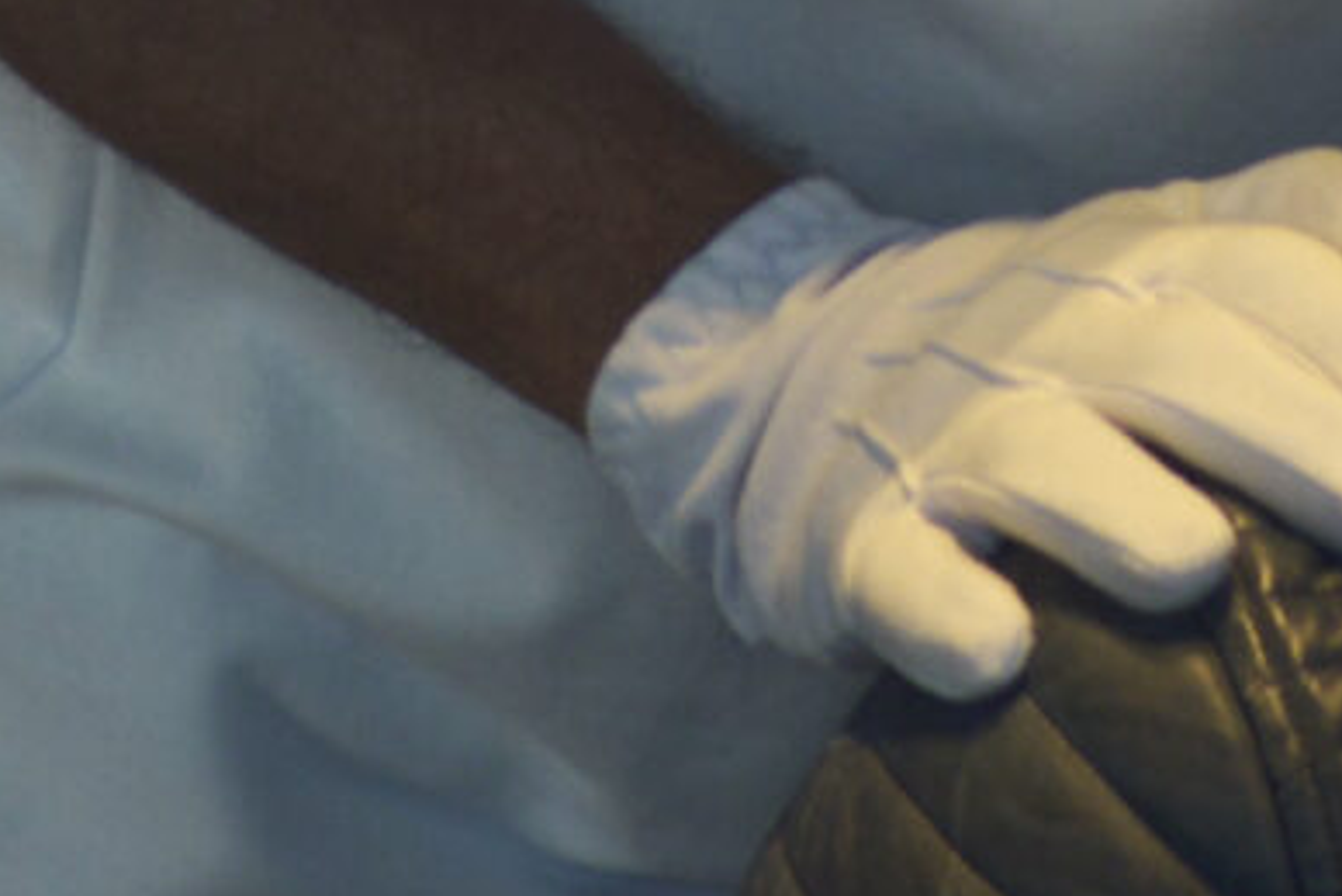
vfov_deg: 1.5
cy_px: -1922
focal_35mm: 890
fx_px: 33188
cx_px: 1404
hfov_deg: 2.3
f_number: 4.8
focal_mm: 135
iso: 500
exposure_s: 1/90
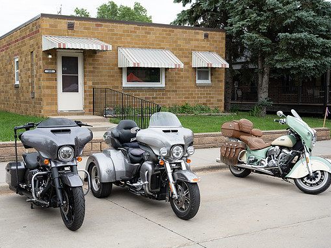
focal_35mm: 43
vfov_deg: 33.6
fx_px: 411
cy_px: 126
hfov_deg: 43.8
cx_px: 147
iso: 500
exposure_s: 1/200
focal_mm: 39
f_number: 6.3
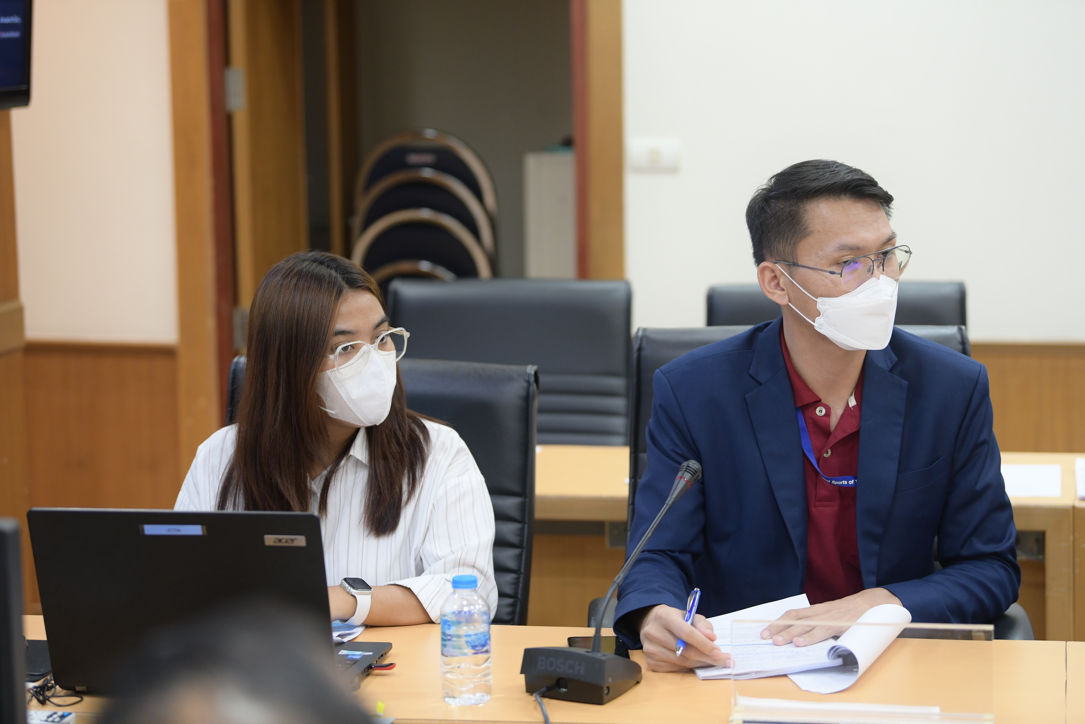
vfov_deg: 15.2
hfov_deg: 22.6
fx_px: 2712
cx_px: 542
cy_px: 362
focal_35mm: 90
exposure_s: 1/125
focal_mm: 90
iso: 1250
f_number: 2.8
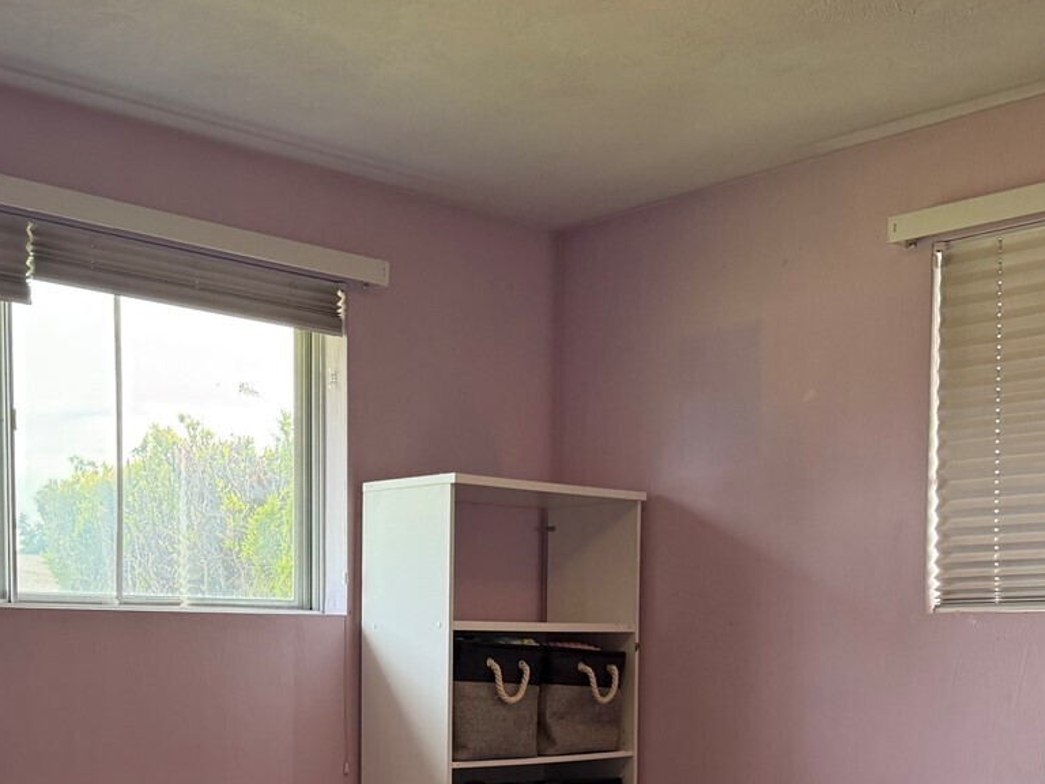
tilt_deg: -1.4
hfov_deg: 38.0
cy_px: 697
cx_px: 407
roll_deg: -1.2
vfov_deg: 28.1
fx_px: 1509
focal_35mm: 50
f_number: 1.78
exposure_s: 1/237
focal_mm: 6.76
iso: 160
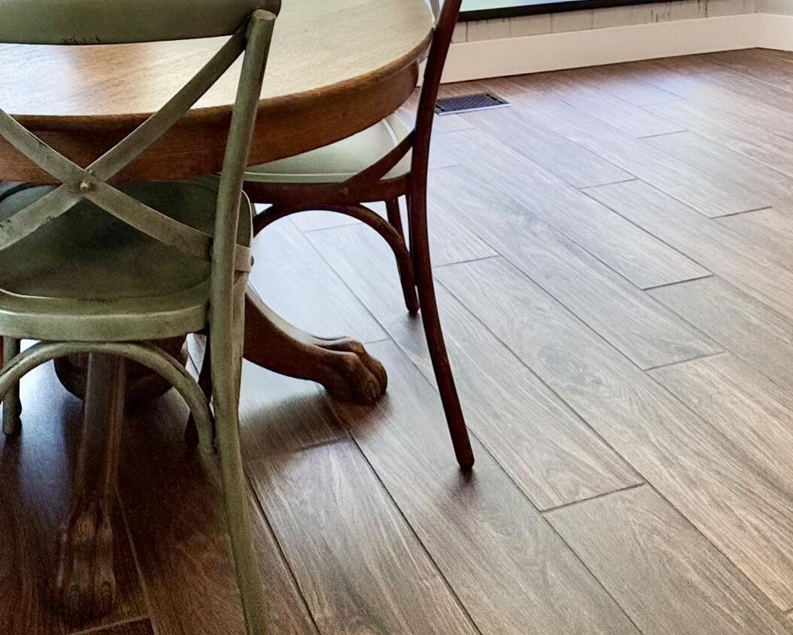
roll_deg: +0.5
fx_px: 915
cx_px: 177
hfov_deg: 44.9
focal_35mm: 39
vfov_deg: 30.5
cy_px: -181
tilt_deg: -2.7
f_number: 2.2
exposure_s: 1/130
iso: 40
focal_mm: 2.22
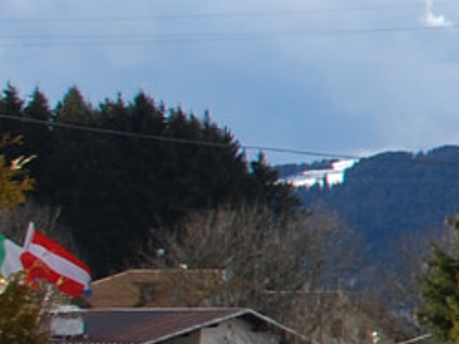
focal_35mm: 259
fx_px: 3433
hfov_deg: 6.3
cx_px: 1814
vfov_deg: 5.7
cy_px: 197
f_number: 7.1
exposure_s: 1/200
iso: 100
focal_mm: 22
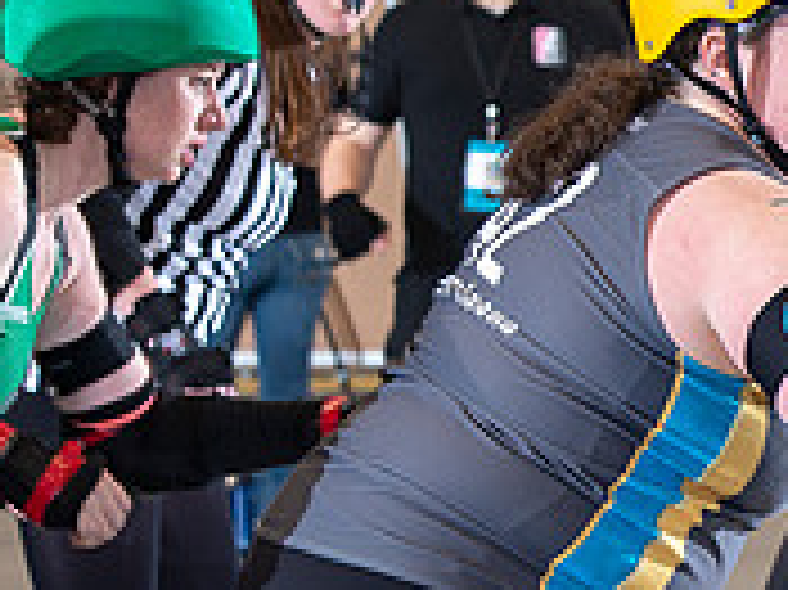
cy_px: 436
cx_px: 1454
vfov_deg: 4.1
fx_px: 8212
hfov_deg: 5.4
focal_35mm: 361
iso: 640
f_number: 5.6
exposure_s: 1/160
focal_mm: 100
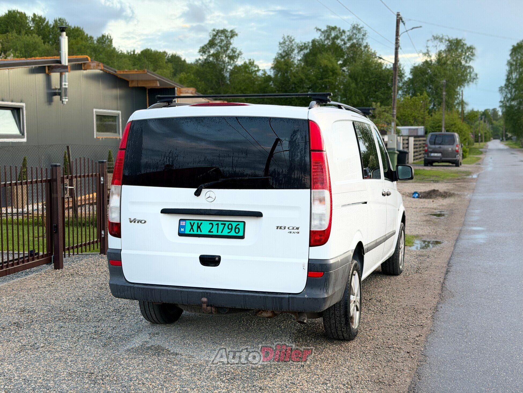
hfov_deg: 39.7
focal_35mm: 48
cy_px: 196
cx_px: 262
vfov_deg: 30.3
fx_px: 725
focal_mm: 6.76
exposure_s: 1/107
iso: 100
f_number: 1.78
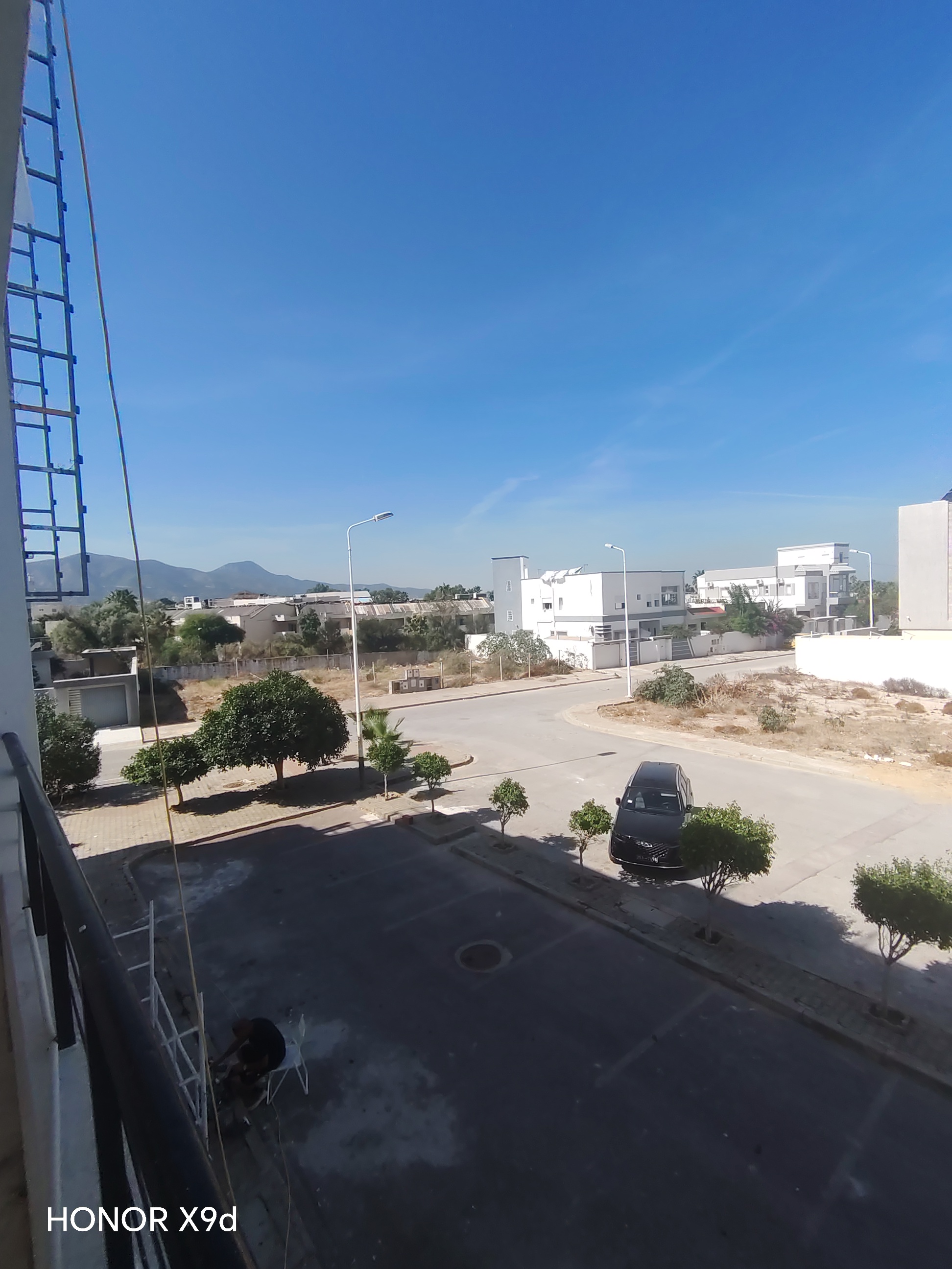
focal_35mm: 17
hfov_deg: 74.7
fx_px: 623
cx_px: 476
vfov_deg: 91.0
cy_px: 634
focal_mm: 1.42
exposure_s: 1/1301
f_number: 2.2
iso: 100
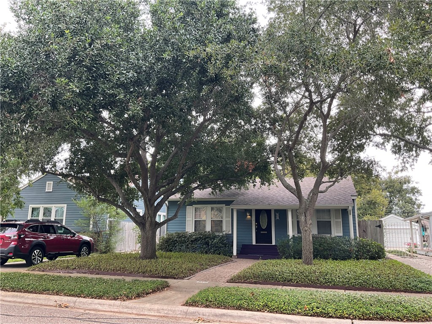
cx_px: 216
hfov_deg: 61.7
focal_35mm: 29
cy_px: 162
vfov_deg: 48.2
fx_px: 362
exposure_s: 1/128
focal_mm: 3
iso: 16
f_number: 1.8
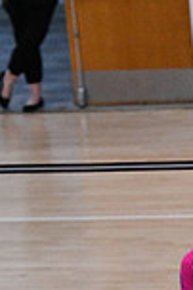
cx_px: 368
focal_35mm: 666
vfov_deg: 3.1
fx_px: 5368
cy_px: 530
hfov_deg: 2.1
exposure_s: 1/1250
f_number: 3.2
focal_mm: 116
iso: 6400
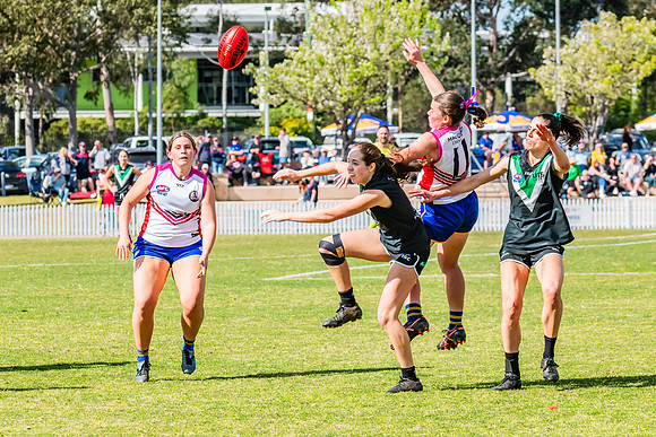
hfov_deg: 8.4
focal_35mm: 246
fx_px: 4486
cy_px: 191
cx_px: 414
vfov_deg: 5.6
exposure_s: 1/1250
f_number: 11
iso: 800
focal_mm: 180
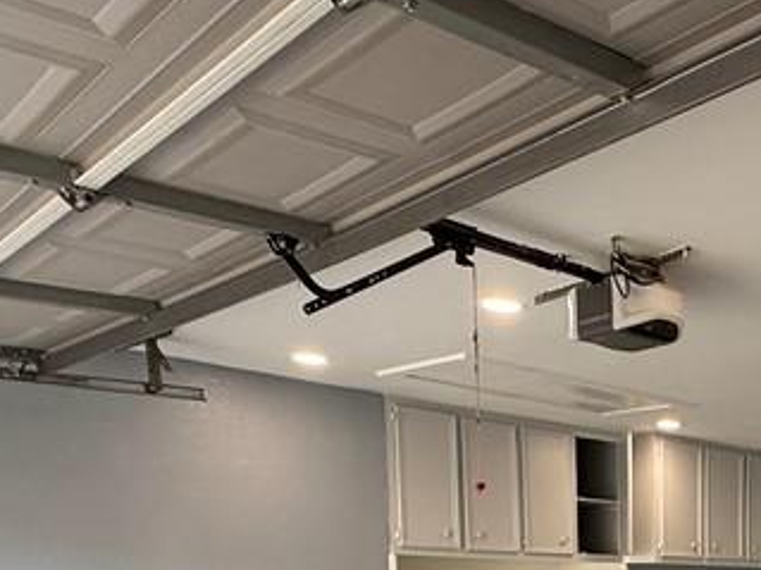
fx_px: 989
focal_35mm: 45
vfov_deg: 27.3
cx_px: 782
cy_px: 727
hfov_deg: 37.1
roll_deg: -1.3
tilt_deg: -6.4
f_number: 2.2
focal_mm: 2.22
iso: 125
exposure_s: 1/99
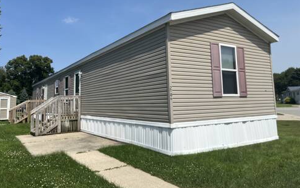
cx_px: 144
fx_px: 237
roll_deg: +1.4
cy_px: 72
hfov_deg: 64.6
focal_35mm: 29
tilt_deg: +5.8
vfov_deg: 42.8
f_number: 1.6
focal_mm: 5.1
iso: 50
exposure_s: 1/7874
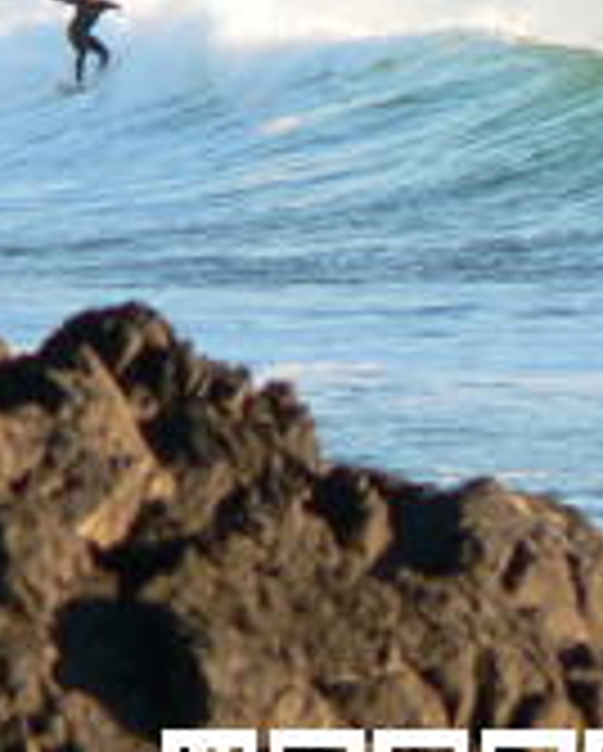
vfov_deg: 1.4
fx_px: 30818
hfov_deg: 1.1
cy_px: -45
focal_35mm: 1384
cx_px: 326
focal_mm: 72
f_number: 4
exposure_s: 1/125
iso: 80
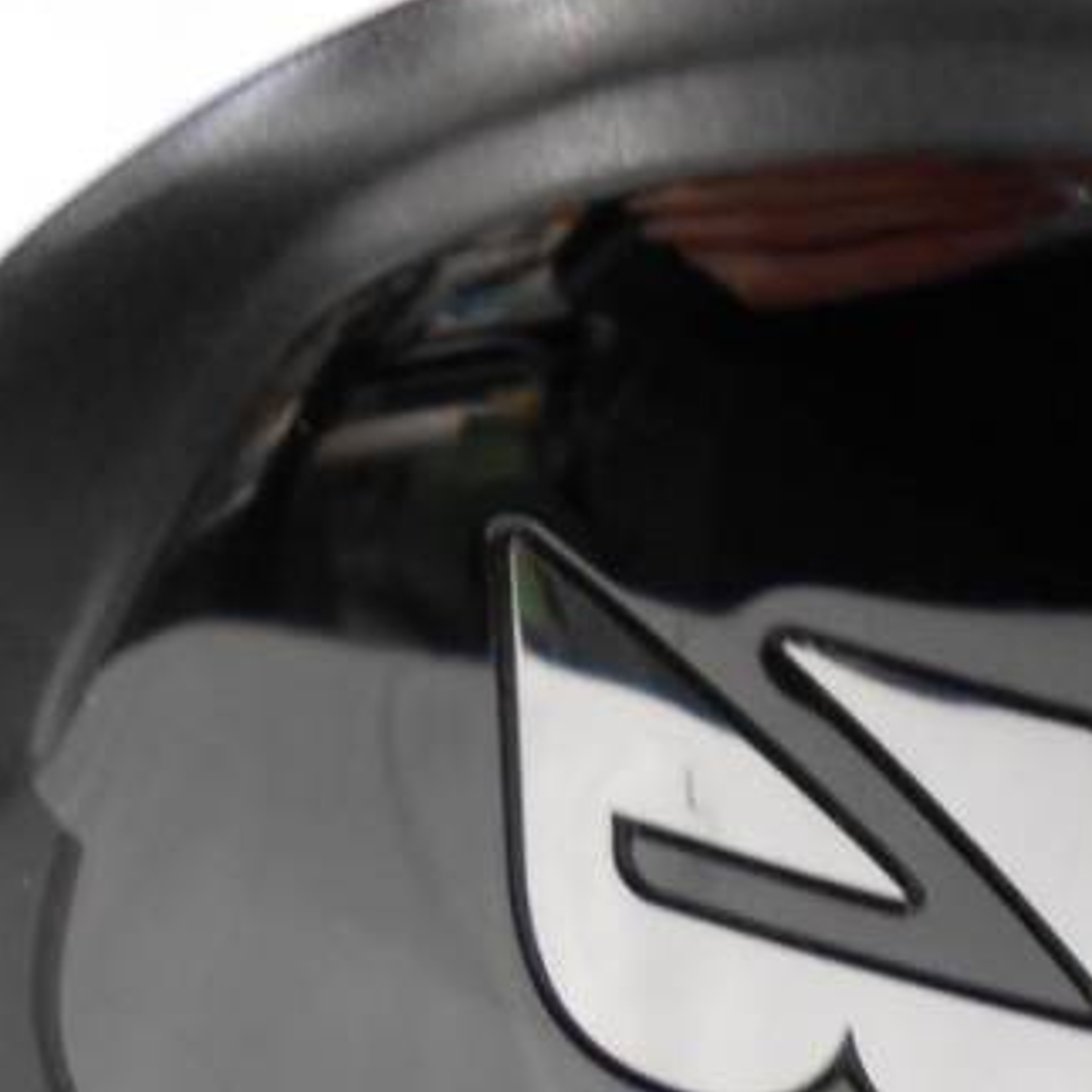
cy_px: 1057
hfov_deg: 19.3
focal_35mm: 89
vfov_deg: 19.0
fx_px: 3176
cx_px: 865
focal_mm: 4.6
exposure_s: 1/30
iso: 160
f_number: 3.2
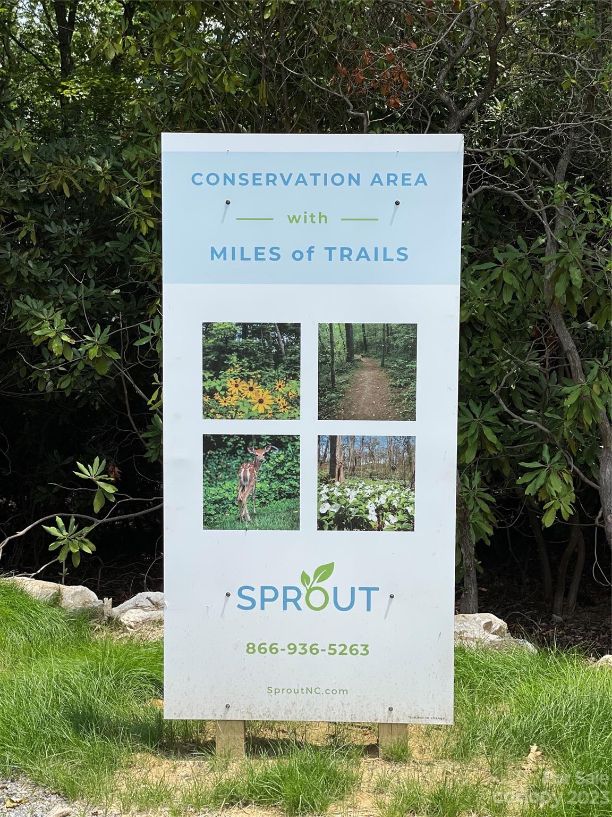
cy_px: 408
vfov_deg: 36.8
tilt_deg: -5.2
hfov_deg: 28.0
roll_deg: +0.5
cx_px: 306
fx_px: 1226
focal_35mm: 52
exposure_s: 1/1653
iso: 32
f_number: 2
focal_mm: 6
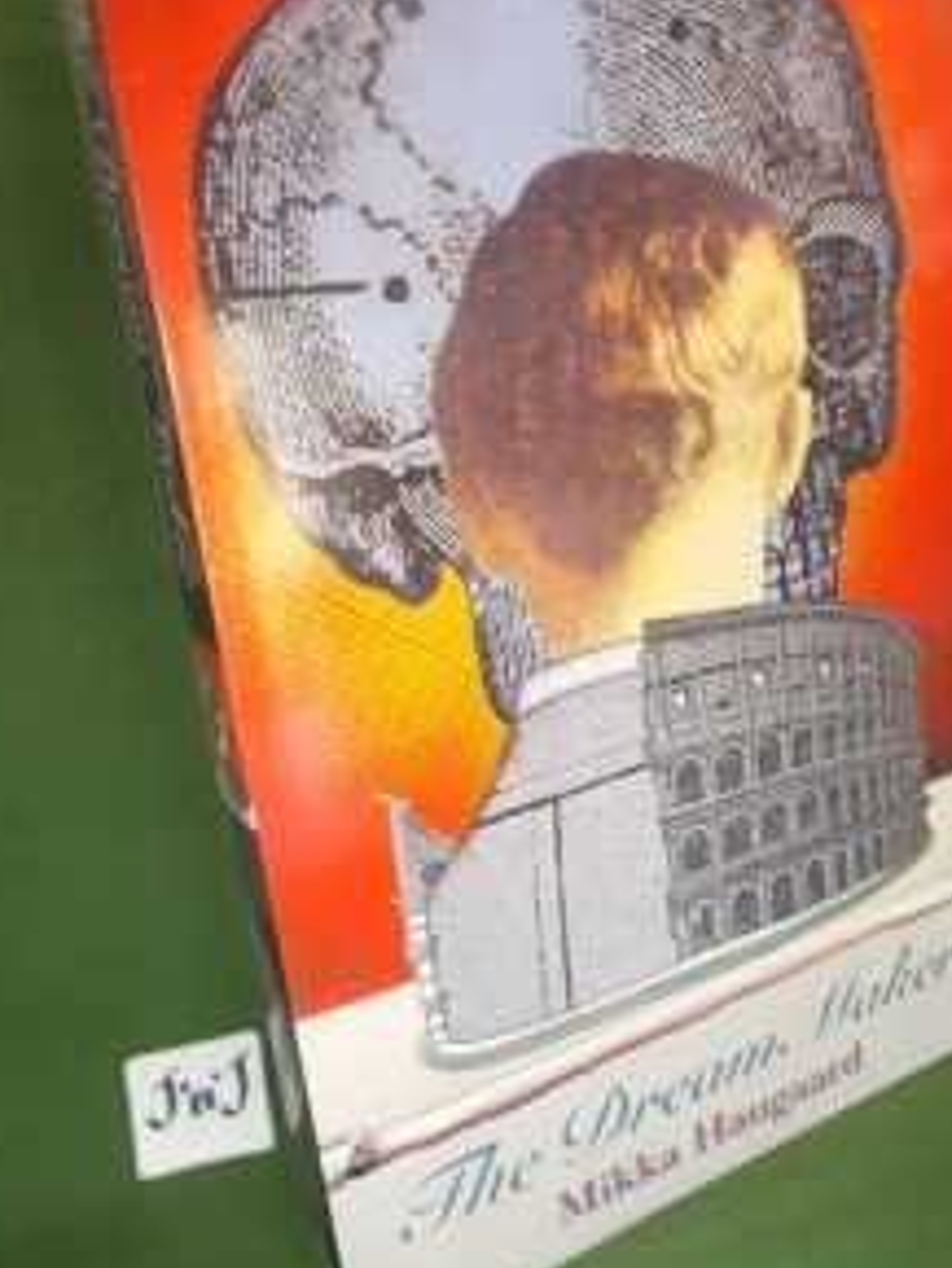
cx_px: 537
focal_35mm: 33
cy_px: 581
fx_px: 1209
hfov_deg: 42.9
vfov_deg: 55.3
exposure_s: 1/25
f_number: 3.2
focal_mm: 4.6
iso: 200
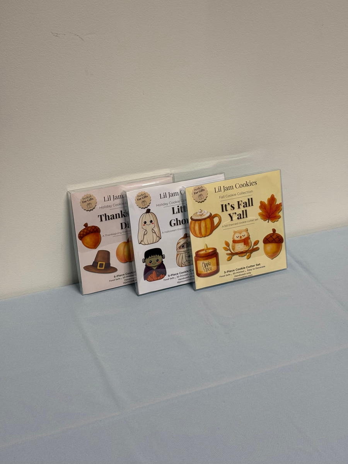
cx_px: 174
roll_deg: -1.6
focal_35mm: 52
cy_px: 232
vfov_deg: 36.8
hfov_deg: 28.0
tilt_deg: -30.9
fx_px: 697
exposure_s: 1/60
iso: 64
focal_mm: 5.96
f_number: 1.6
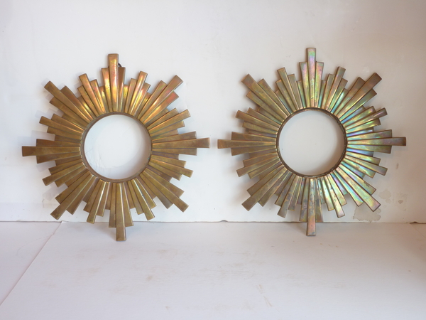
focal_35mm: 37
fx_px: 455
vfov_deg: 38.7
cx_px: 213
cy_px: 160
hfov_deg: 50.1
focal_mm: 6.1
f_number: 3.6
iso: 80
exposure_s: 1/13
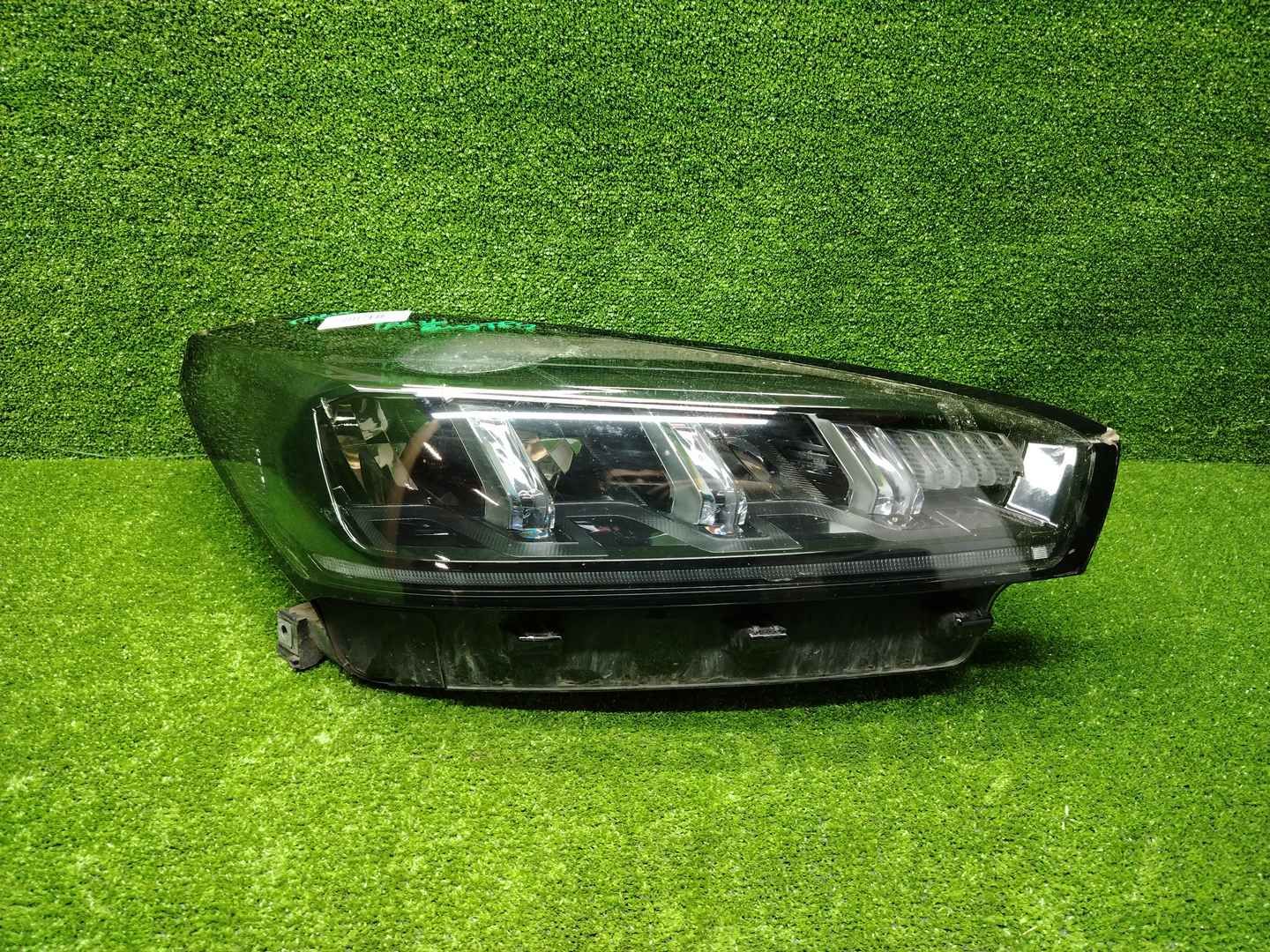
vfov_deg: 56.8
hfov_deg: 71.6
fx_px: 881
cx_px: 635
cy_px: 476
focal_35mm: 24
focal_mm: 5.25
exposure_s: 1/50
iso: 348
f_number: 1.75
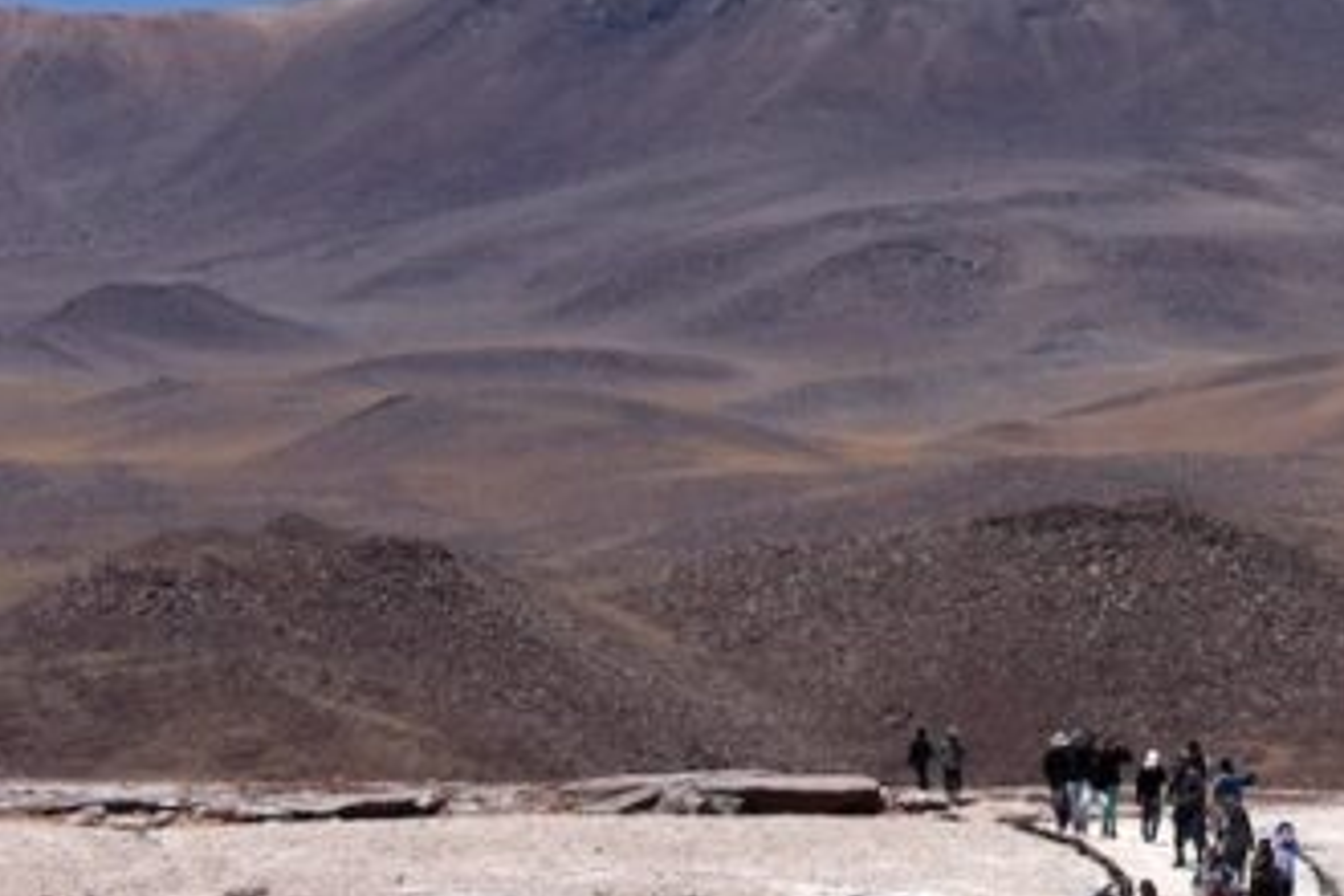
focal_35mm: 248
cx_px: 1951
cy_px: -112
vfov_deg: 5.5
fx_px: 9258
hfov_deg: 8.1
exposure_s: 1/1250
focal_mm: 80
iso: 100
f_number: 8
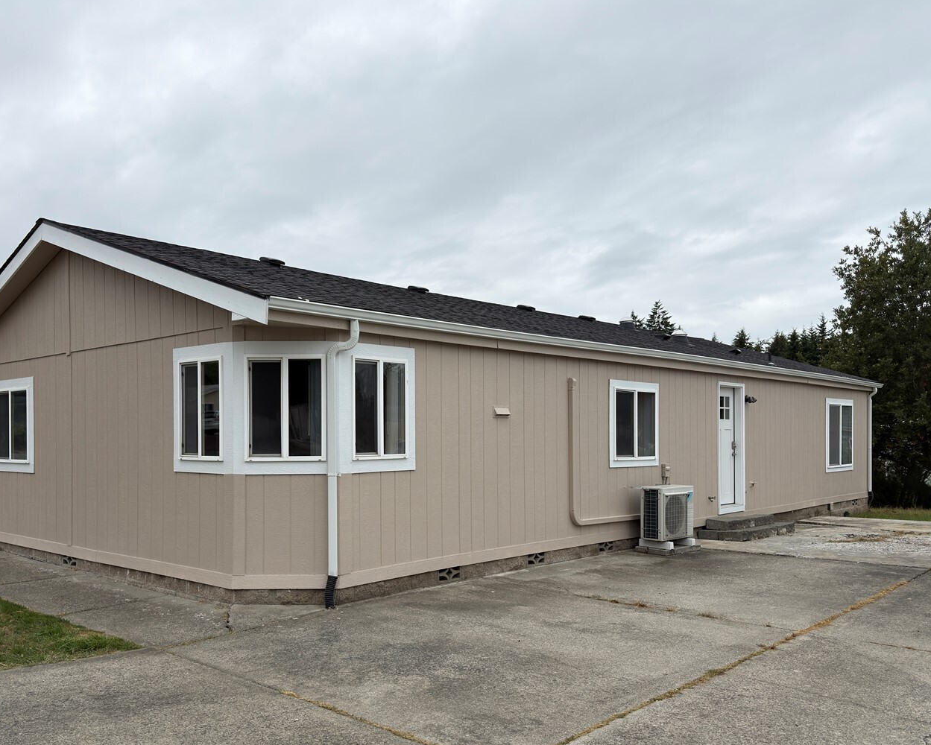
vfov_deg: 48.3
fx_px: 827
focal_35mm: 30
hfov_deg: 58.4
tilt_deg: +0.0
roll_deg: +0.4
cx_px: 387
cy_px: 431
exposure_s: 1/3546
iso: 64
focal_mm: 6.76
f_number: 1.78
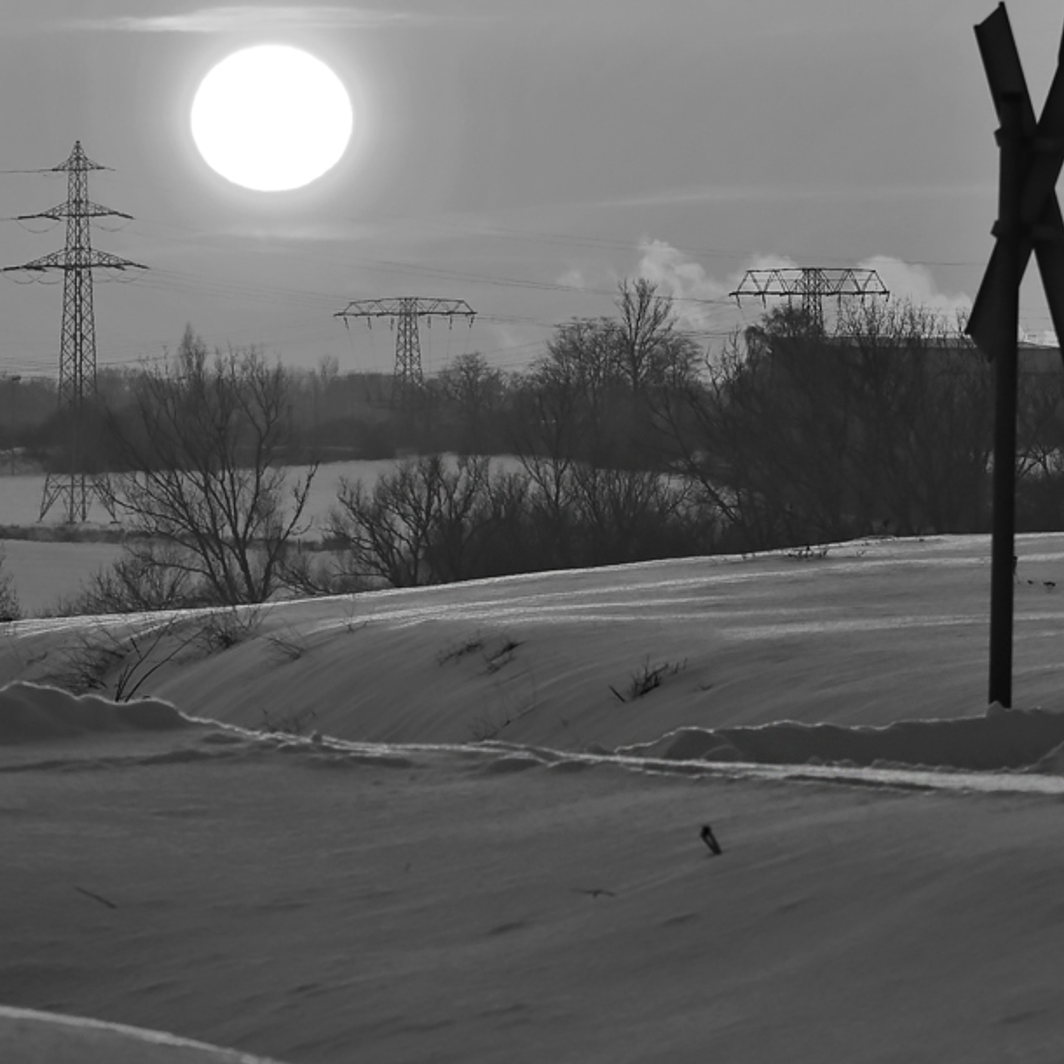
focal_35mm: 389
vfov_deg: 4.5
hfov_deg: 4.5
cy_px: 370
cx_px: 502
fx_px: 13522
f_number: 8
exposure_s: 1/400
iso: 200
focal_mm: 155
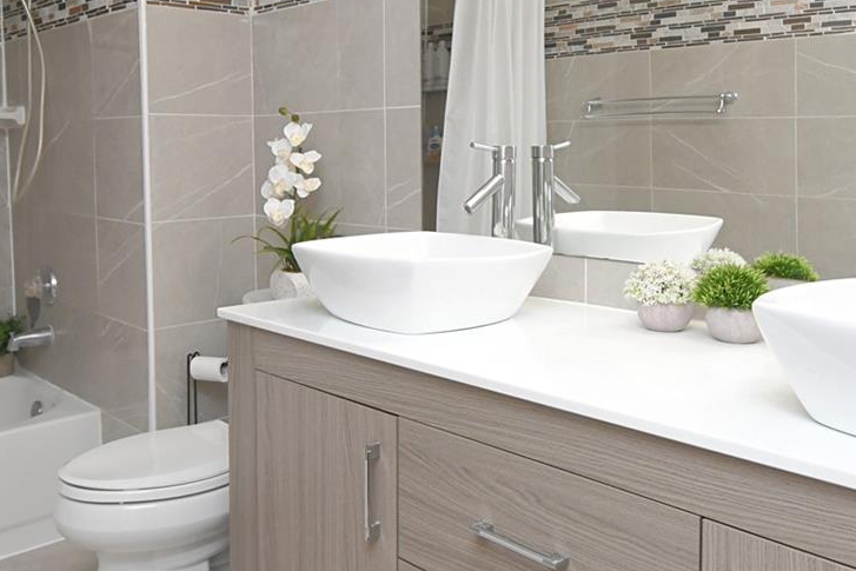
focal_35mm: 33
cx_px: 411
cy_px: 181
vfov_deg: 39.4
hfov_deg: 57.2
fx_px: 785
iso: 800
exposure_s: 1/60
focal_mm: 10
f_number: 7.1
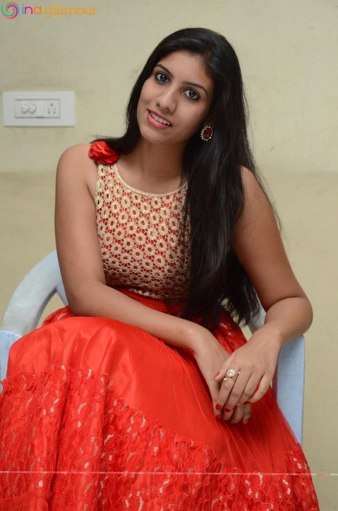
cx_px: 169
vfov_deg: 22.0
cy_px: 256
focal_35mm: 93
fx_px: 1316
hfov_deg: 14.6
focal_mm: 62
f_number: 5.6
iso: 2500
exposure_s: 1/125
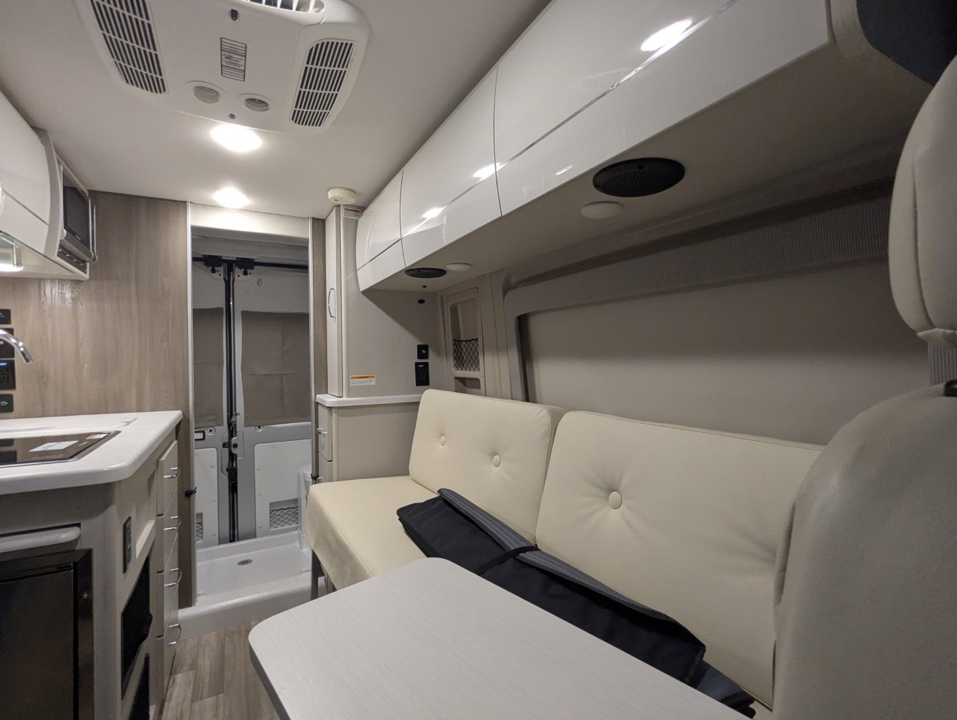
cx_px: 478
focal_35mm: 16
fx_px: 443
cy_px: 360
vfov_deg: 78.2
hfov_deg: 94.4
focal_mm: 2.35
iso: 373
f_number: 2.2
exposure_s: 1/110
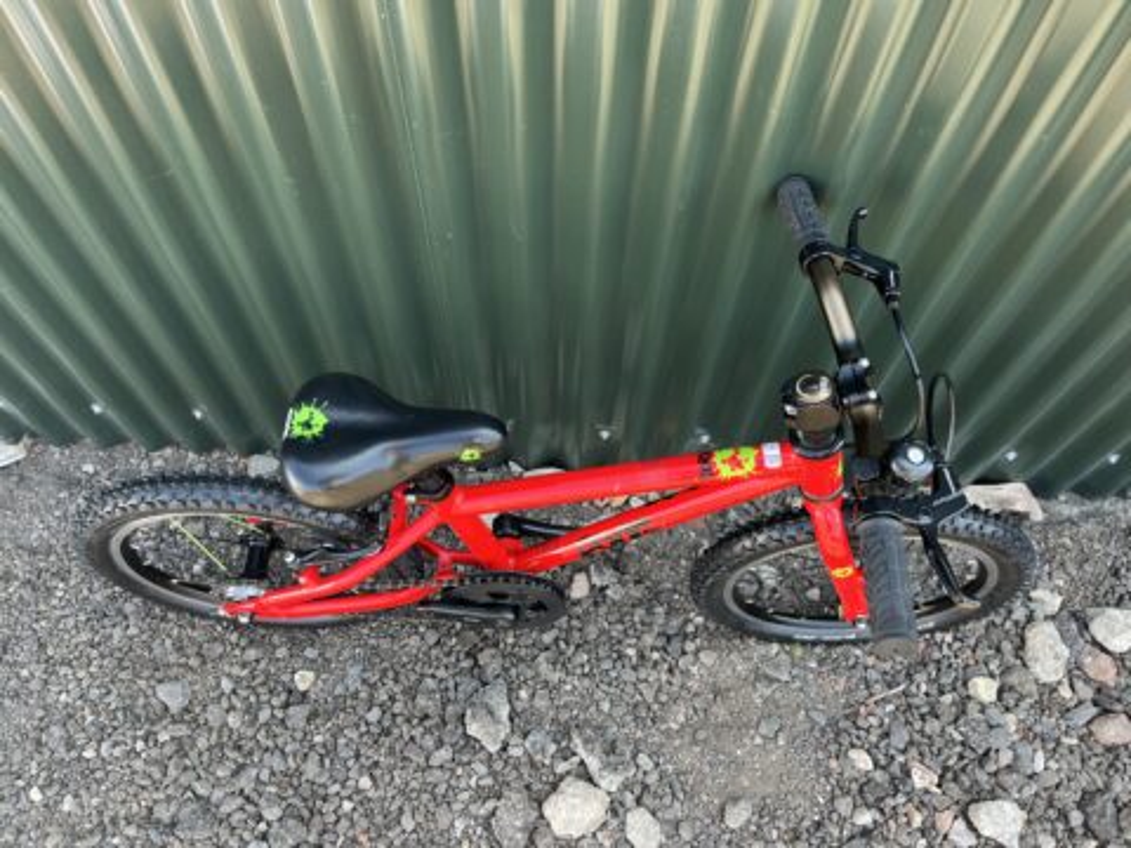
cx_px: 566
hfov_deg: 67.3
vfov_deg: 53.1
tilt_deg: -60.9
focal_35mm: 26
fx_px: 849
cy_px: 424
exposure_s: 1/121
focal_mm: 5.1
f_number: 1.6
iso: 40
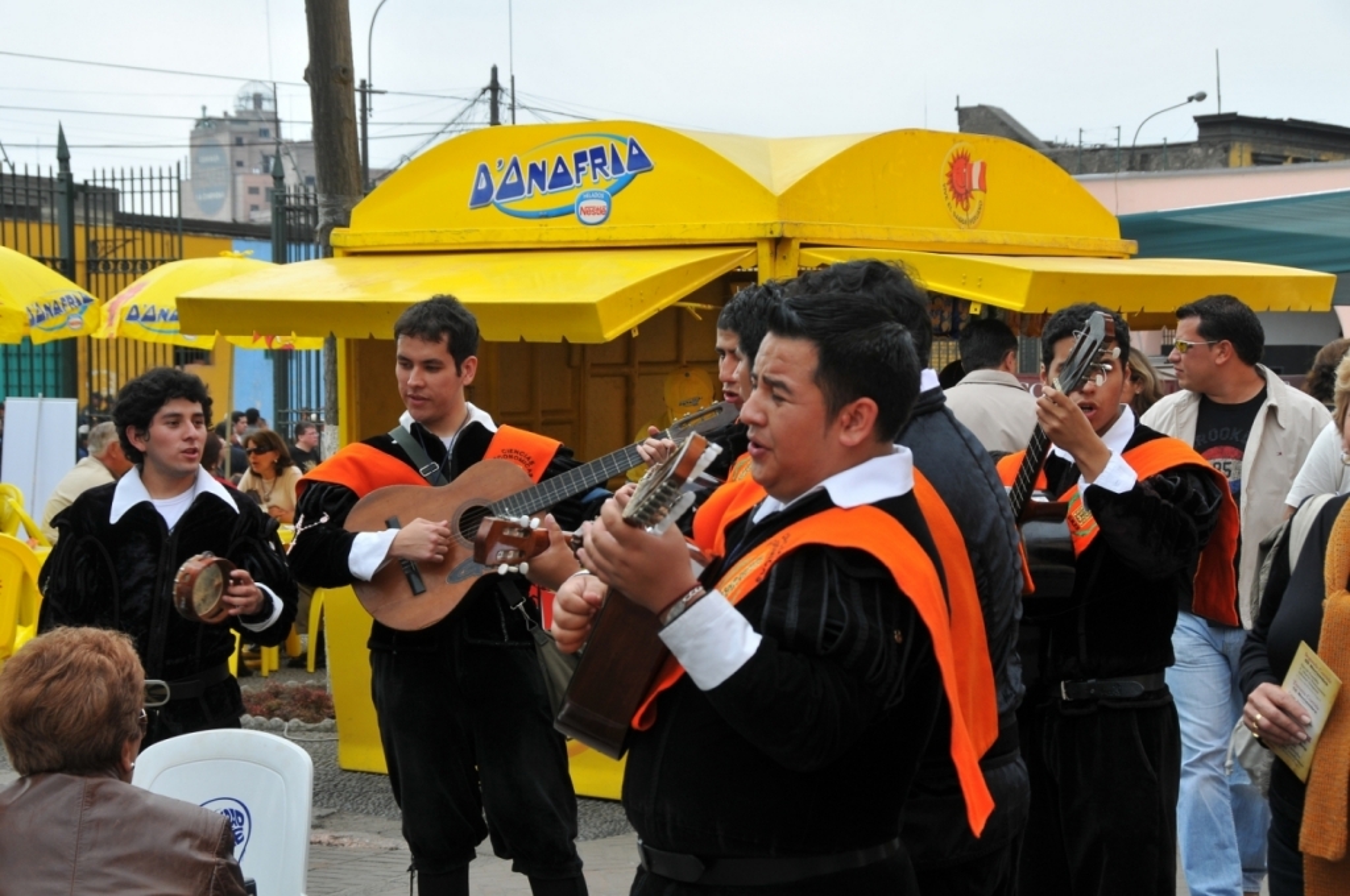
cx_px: 675
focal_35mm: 72
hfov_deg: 28.1
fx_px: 2697
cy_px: 448
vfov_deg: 18.9
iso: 200
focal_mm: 48
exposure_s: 1/250
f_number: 8
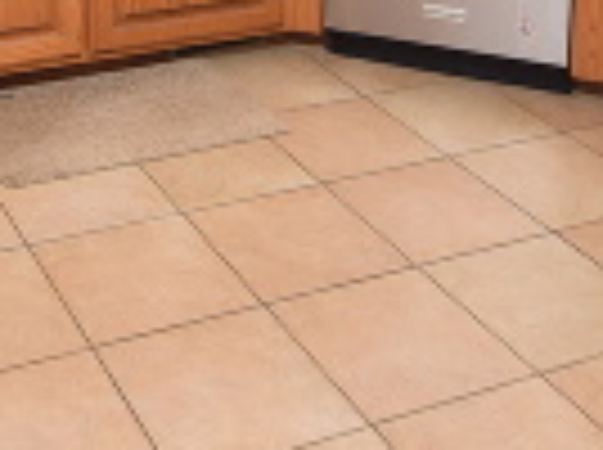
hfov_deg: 27.8
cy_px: -416
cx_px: 144
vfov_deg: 16.7
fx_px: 1200
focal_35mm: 69
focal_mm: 10
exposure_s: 1/125
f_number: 5.6
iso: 320
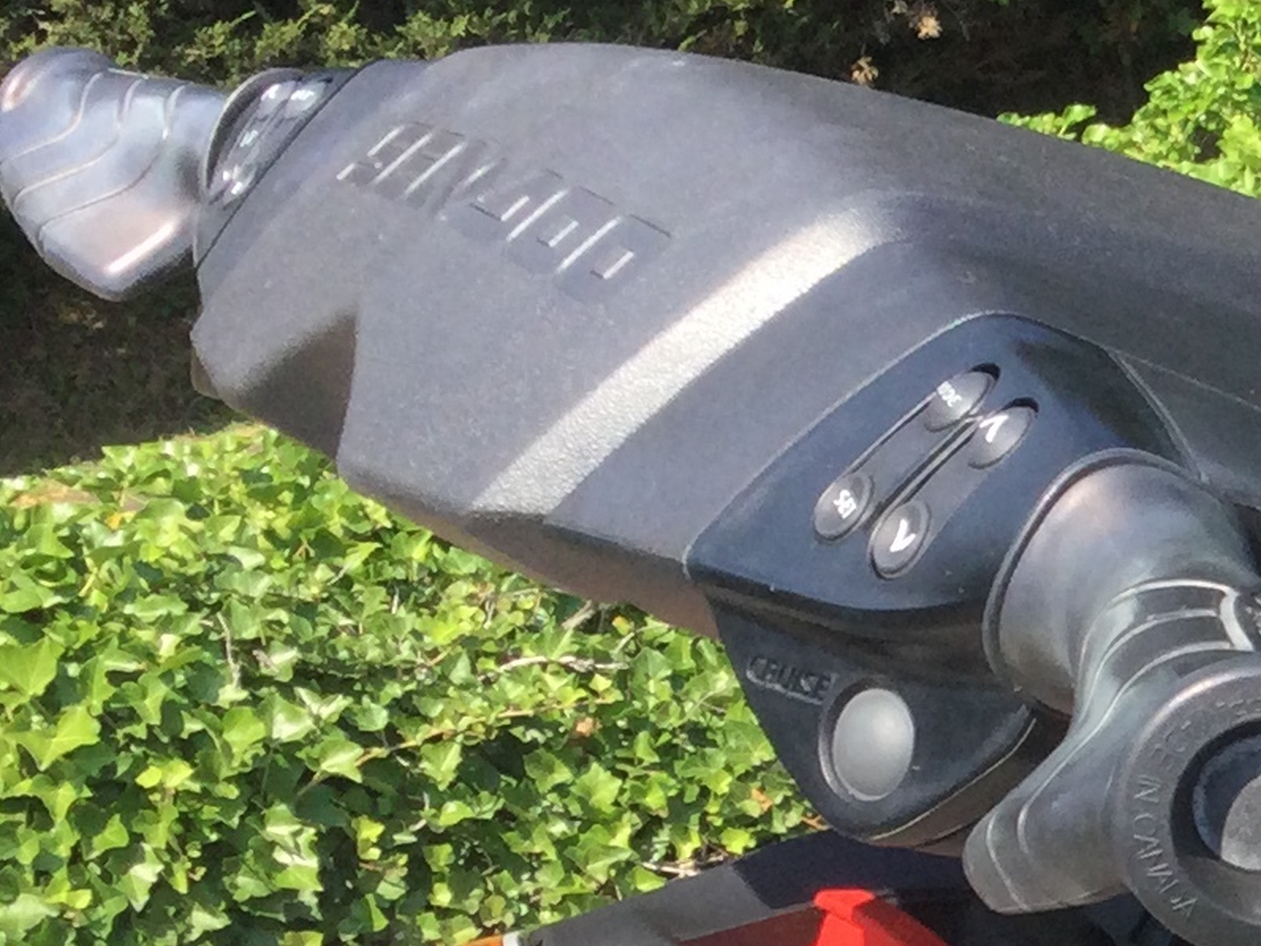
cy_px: 990
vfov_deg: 11.5
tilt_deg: -25.5
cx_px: 1990
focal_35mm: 127
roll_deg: +3.2
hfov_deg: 14.3
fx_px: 4627
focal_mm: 3.3
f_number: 2.4
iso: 25
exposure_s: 1/536
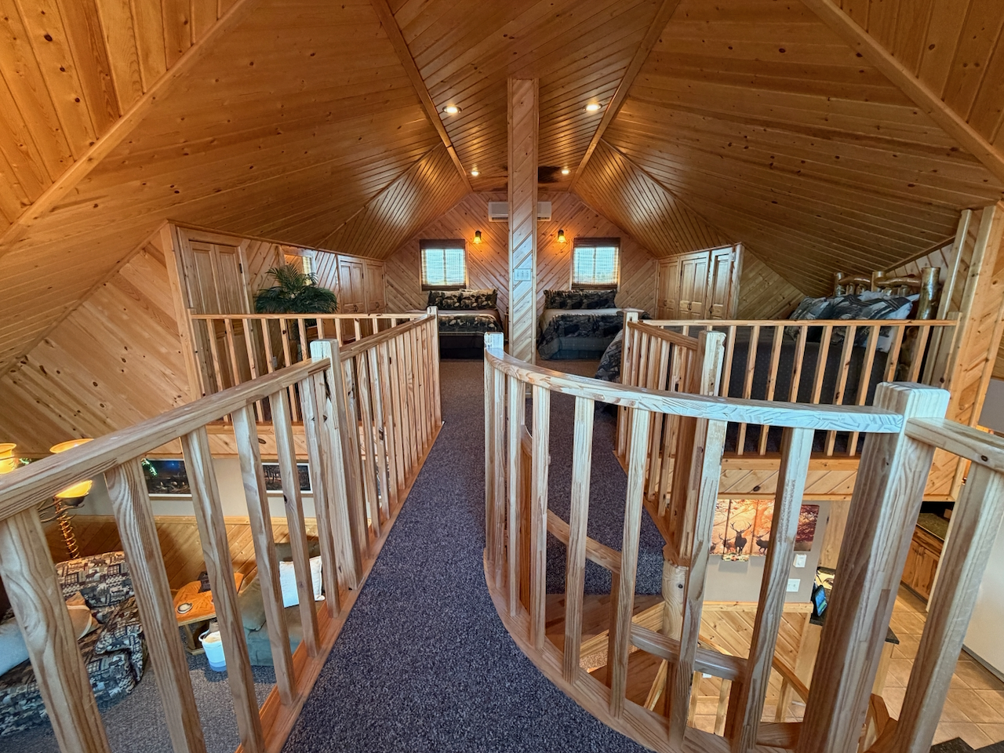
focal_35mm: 14
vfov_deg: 85.7
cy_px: 376
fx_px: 406
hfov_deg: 102.1
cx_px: 502
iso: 320
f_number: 2.2
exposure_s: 1/60
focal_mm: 2.22
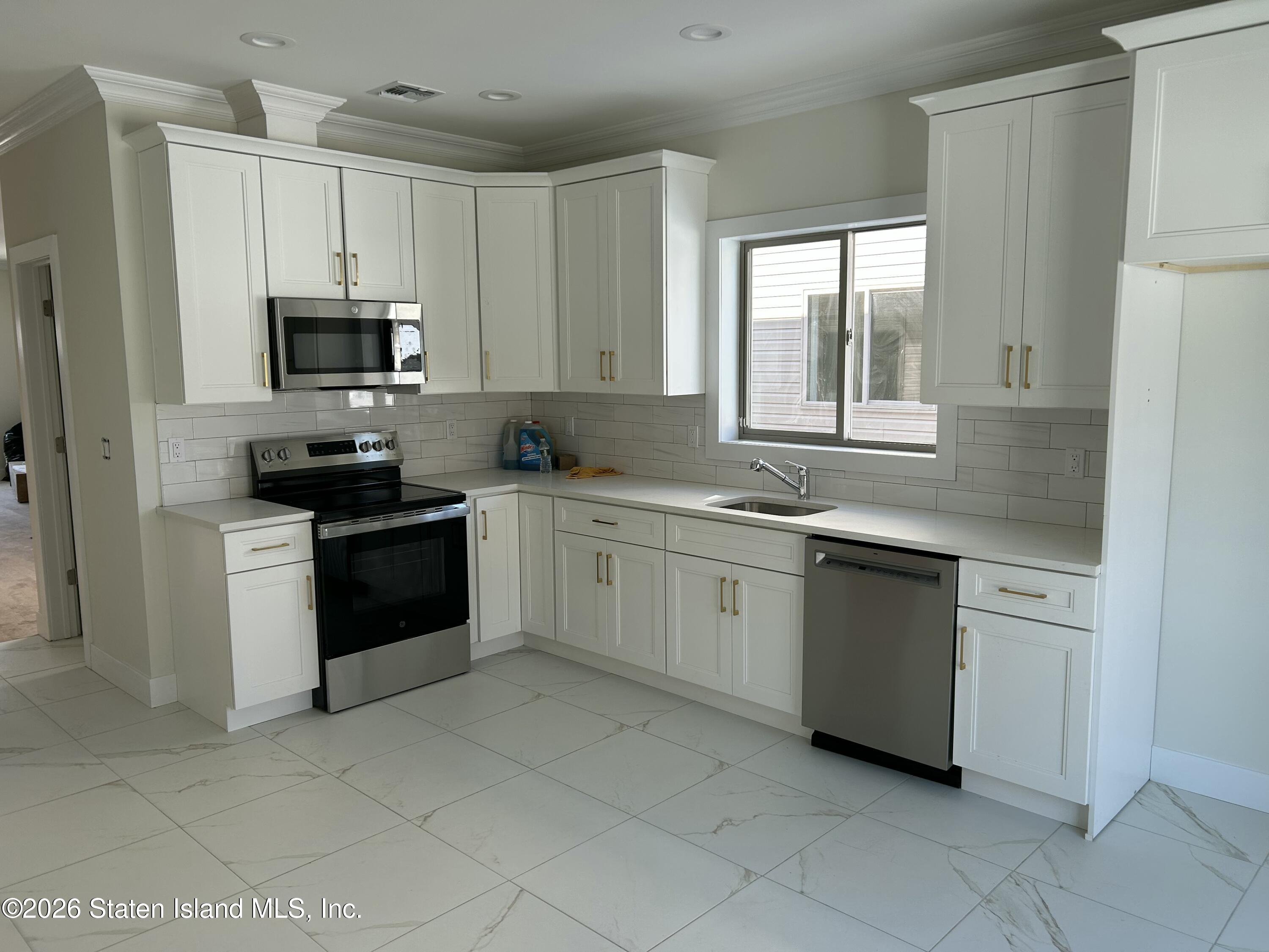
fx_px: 953
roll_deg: +0.4
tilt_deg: -7.1
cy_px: 476
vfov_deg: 53.1
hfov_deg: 67.3
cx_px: 634
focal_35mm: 26
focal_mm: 5.7
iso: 40
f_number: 1.5
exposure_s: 1/247
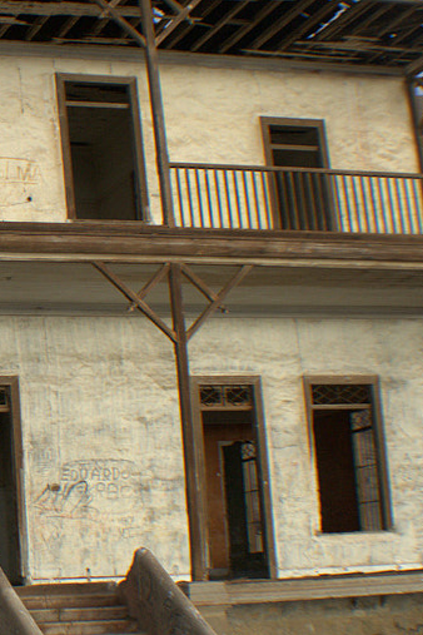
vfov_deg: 19.6
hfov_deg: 12.4
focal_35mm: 104
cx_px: -259
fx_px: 1833
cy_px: 242
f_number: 5.6
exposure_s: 1/125
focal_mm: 22
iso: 125
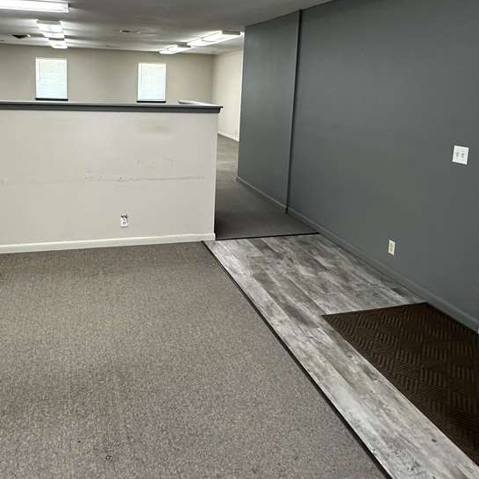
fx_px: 454
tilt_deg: -8.5
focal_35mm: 29
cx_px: 197
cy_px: 147
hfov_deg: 55.3
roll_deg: -2.1
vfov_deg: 54.1
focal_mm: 2.22
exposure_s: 1/120
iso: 250
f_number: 2.2
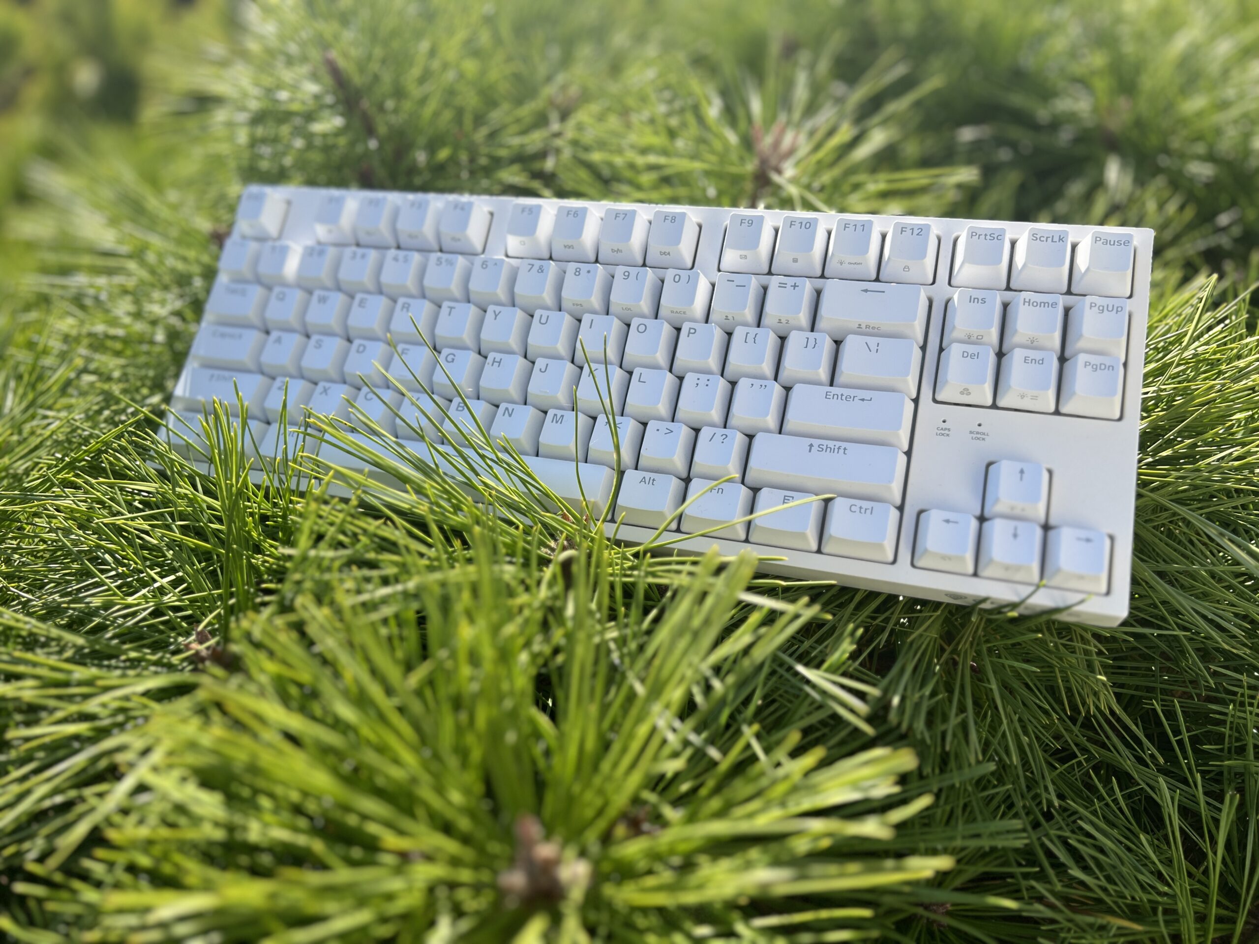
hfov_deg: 67.3
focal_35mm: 26
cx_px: 630
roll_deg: +0.2
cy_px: 472
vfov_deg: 53.1
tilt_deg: -39.0
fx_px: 946
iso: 50
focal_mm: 5.7
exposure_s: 1/2299
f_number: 1.5
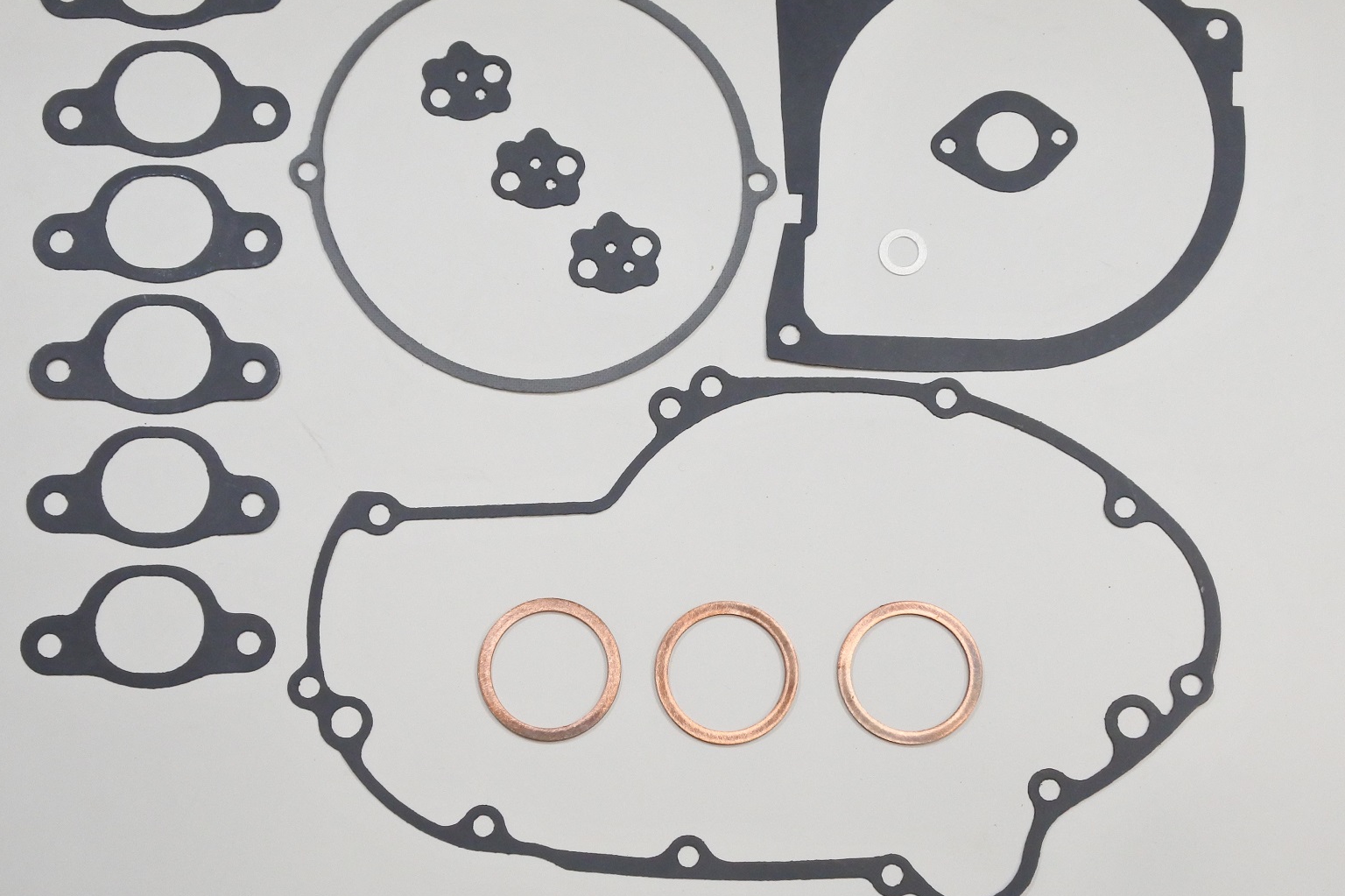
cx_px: 637
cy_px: 420
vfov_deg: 24.2
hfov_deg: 35.6
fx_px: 2091
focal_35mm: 56
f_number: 4.5
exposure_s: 1/125
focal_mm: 18
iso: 800
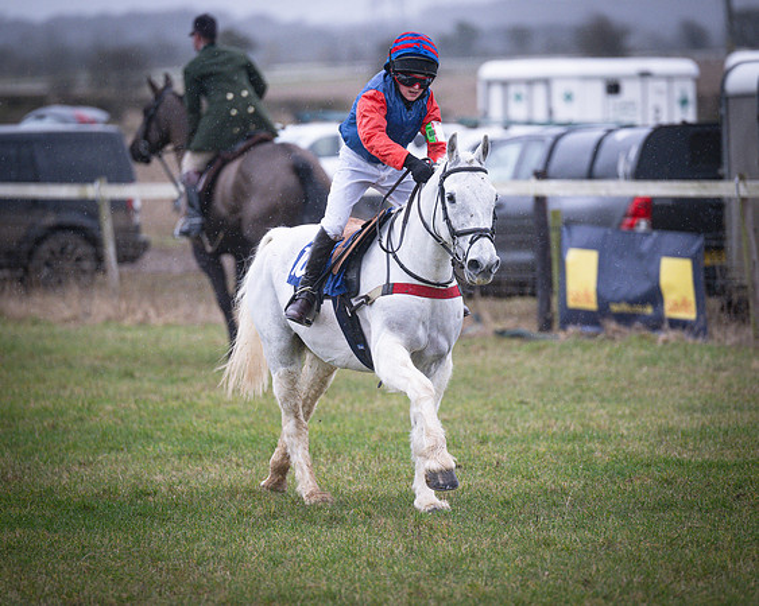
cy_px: 295
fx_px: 6562
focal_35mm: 292
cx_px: 365
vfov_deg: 5.3
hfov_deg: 6.6
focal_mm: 200
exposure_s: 1/1000
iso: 1250
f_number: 2.8
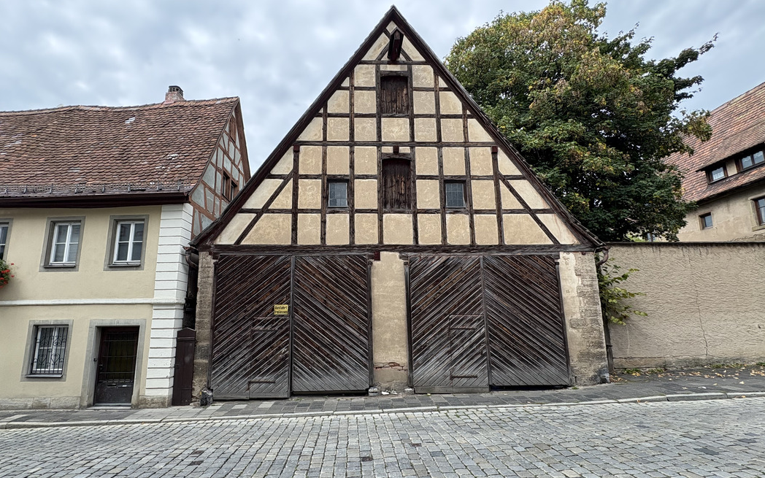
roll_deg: +0.7
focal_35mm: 17
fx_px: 354
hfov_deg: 94.2
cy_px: 258
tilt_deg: +11.4
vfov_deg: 67.9
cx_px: 355
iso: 64
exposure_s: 1/512
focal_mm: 2.22
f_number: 2.2
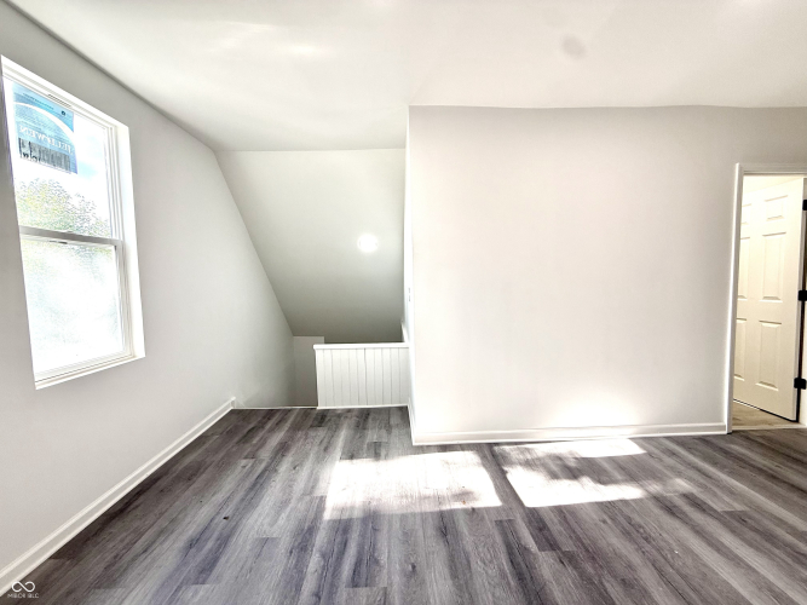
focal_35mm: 14
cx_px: 404
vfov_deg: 85.7
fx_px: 326
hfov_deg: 102.1
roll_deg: +1.0
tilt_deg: -3.4
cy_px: 302
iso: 80
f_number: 2.2
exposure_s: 1/99
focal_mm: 2.22
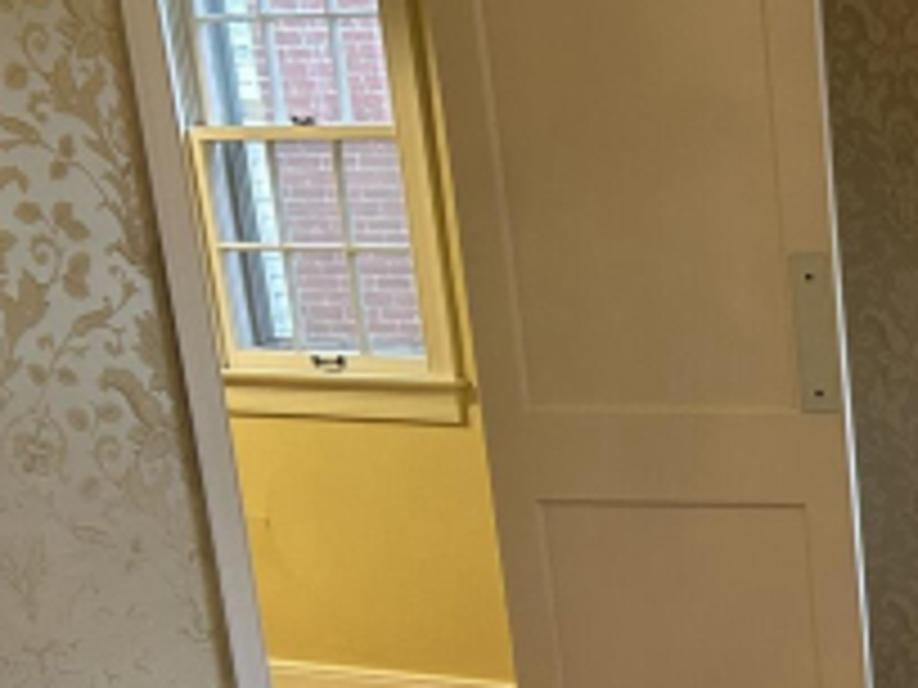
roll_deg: +1.9
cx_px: 1231
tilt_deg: -18.2
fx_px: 2254
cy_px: 895
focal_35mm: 85
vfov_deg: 16.4
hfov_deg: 20.7
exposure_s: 1/60
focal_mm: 5.7
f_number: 1.5
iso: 160
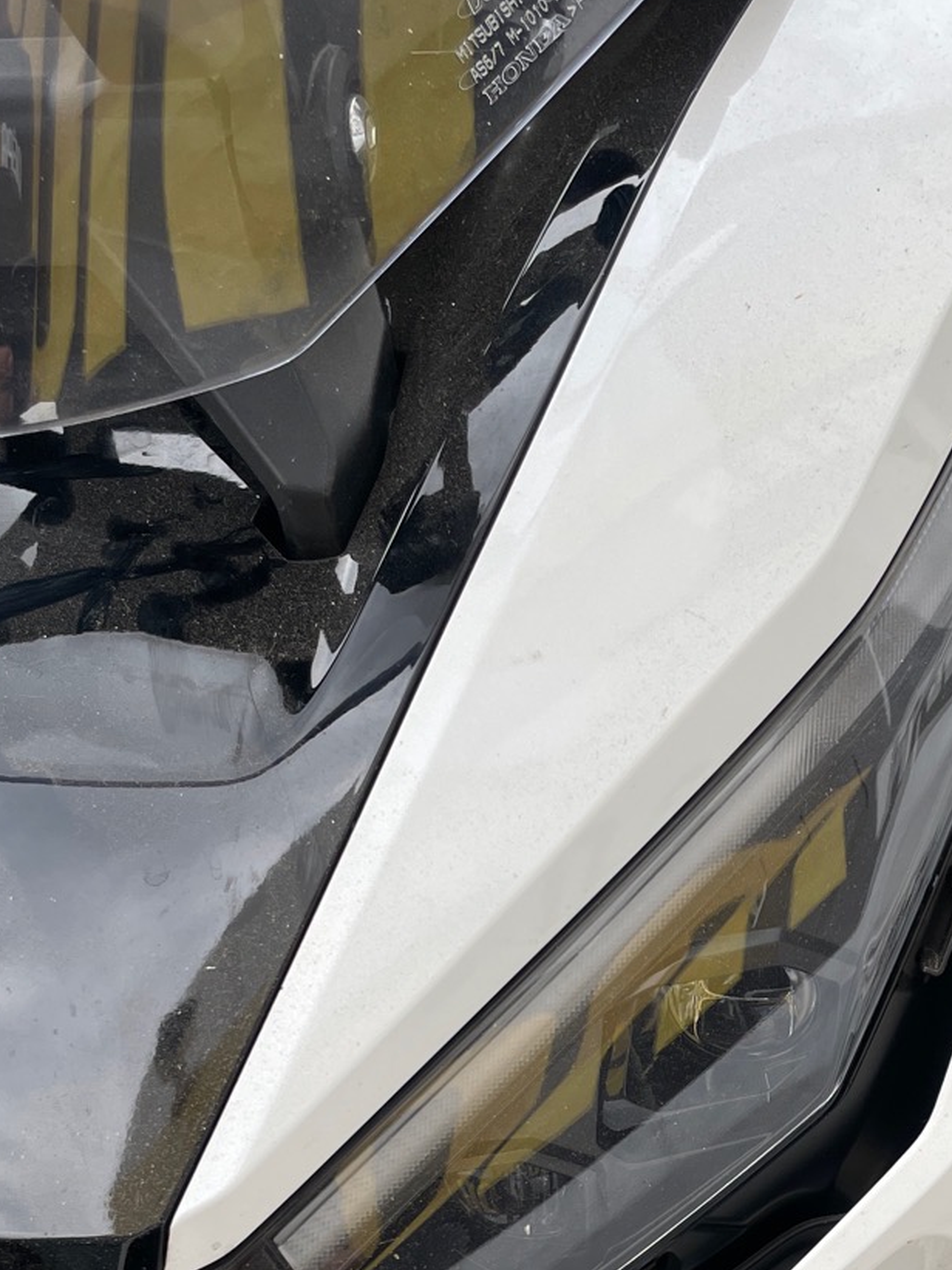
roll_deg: +2.2
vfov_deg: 31.9
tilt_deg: -28.5
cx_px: 751
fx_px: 2090
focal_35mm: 57
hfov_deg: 25.3
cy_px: 1180
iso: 32
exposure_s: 1/284
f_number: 1.6
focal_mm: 4.2
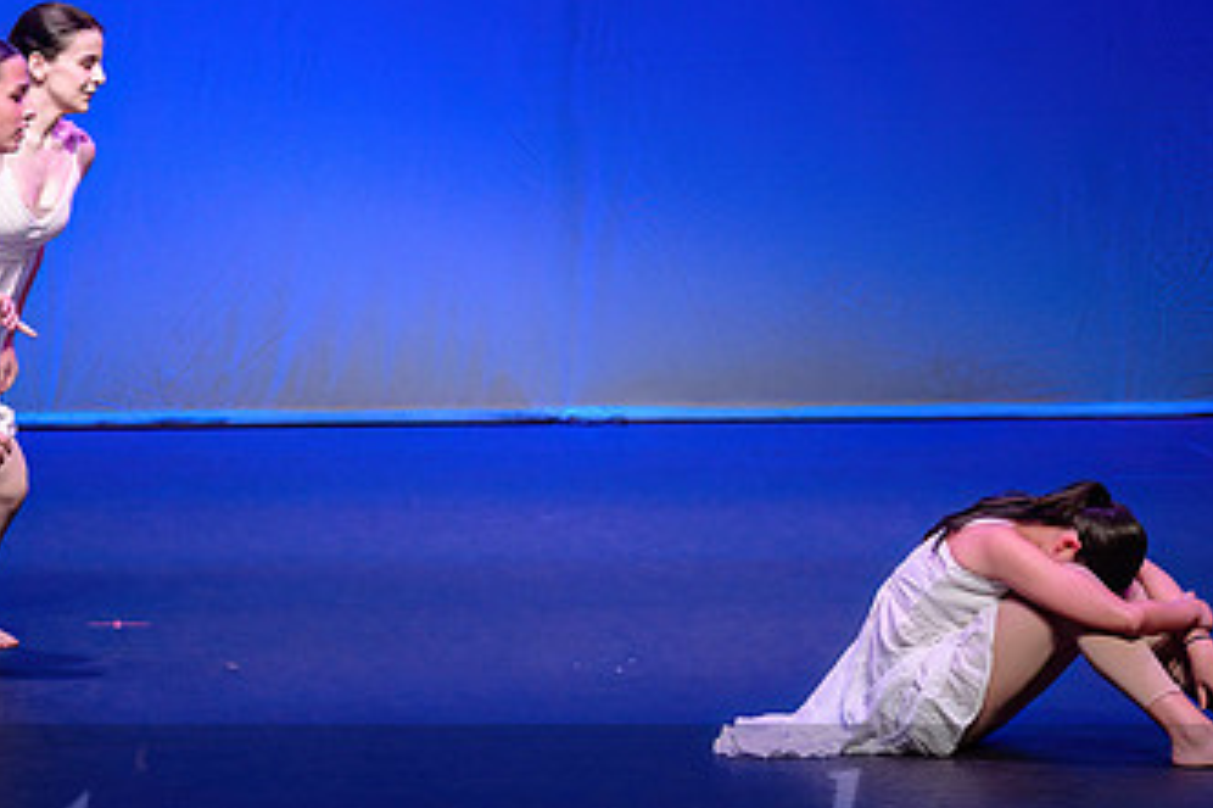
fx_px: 8150
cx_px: 281
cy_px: 186
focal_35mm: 242
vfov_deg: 5.7
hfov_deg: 8.5
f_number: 2.8
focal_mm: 110
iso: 1600
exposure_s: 1/500
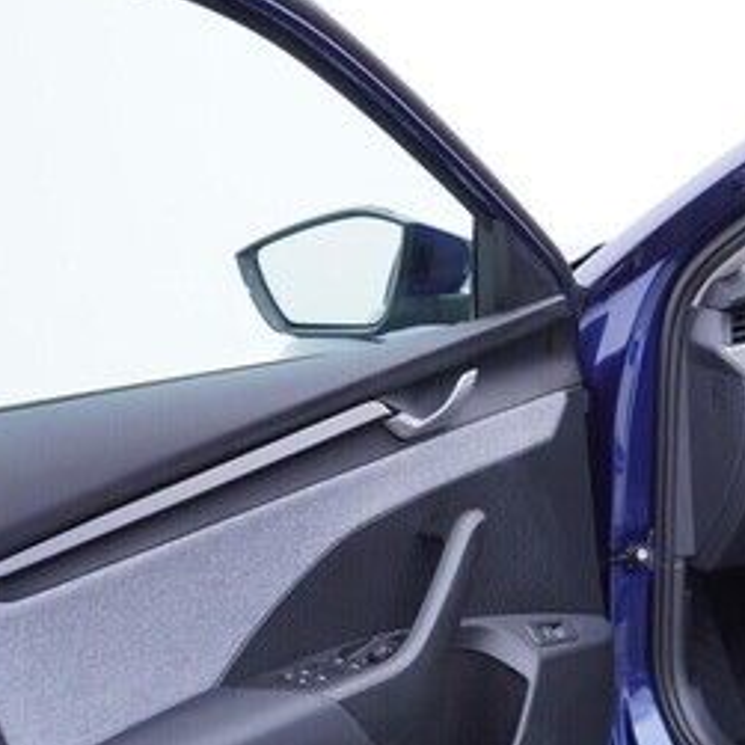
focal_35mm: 67
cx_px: 730
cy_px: 506
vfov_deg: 25.6
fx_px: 1631
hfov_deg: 24.6
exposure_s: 1/40
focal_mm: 24
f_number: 2.8
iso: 125
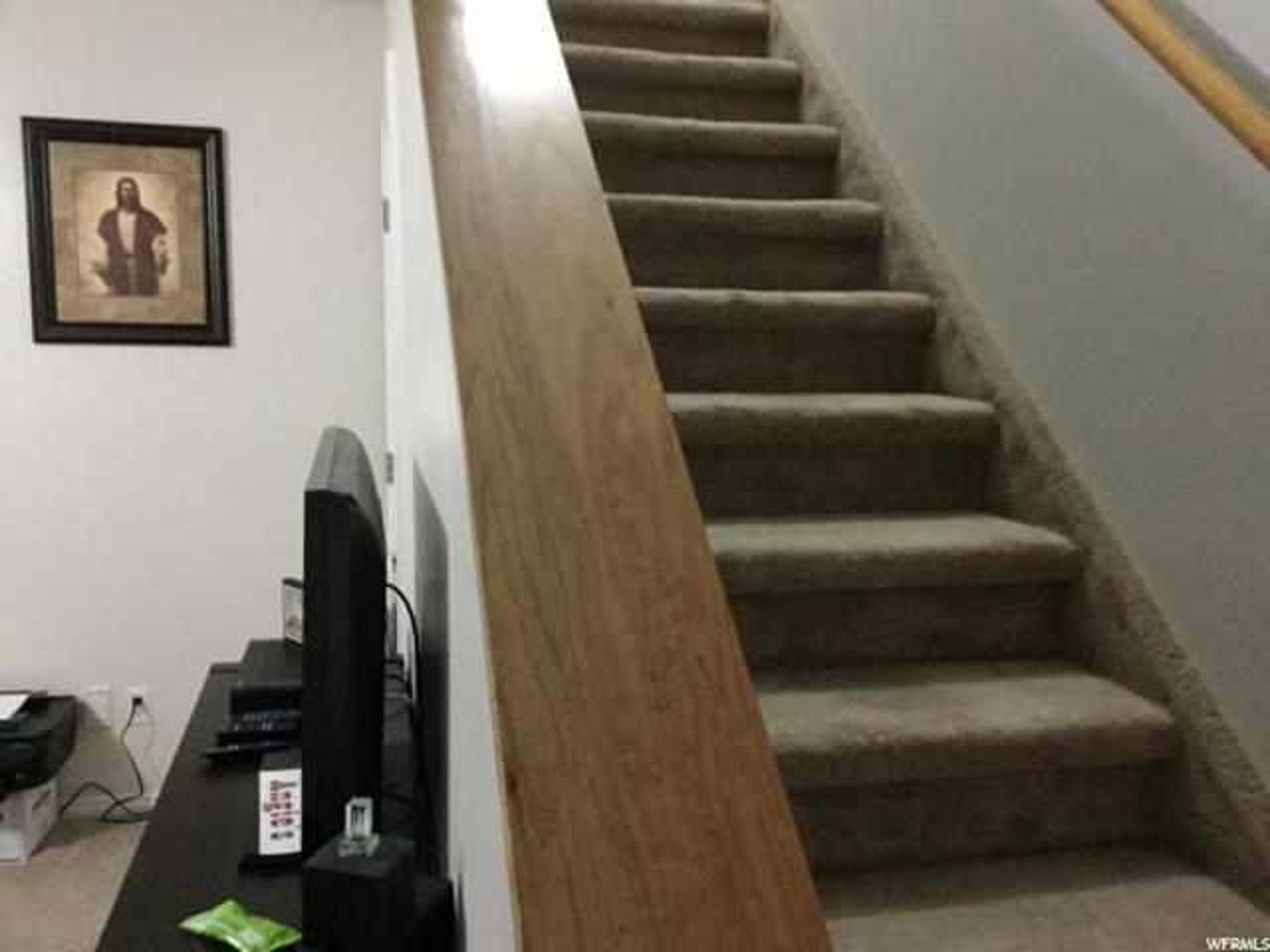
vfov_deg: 45.4
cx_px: 635
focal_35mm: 31
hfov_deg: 58.4
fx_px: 1137
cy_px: 476
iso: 400
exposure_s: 1/15
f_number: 2.4
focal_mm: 3.3
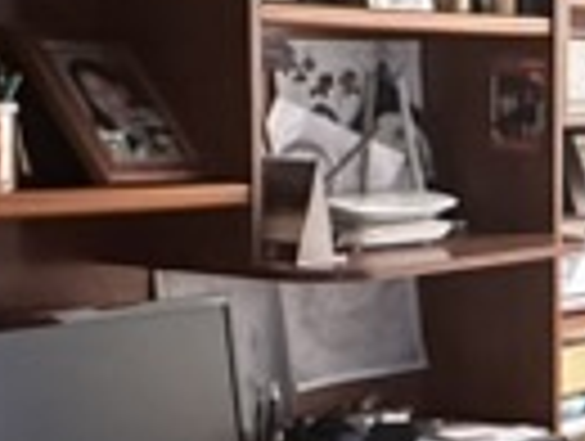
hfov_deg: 14.8
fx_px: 1862
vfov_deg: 13.5
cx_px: 1156
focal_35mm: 110
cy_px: 292
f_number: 2.2
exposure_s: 1/60
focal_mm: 2.22
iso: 500
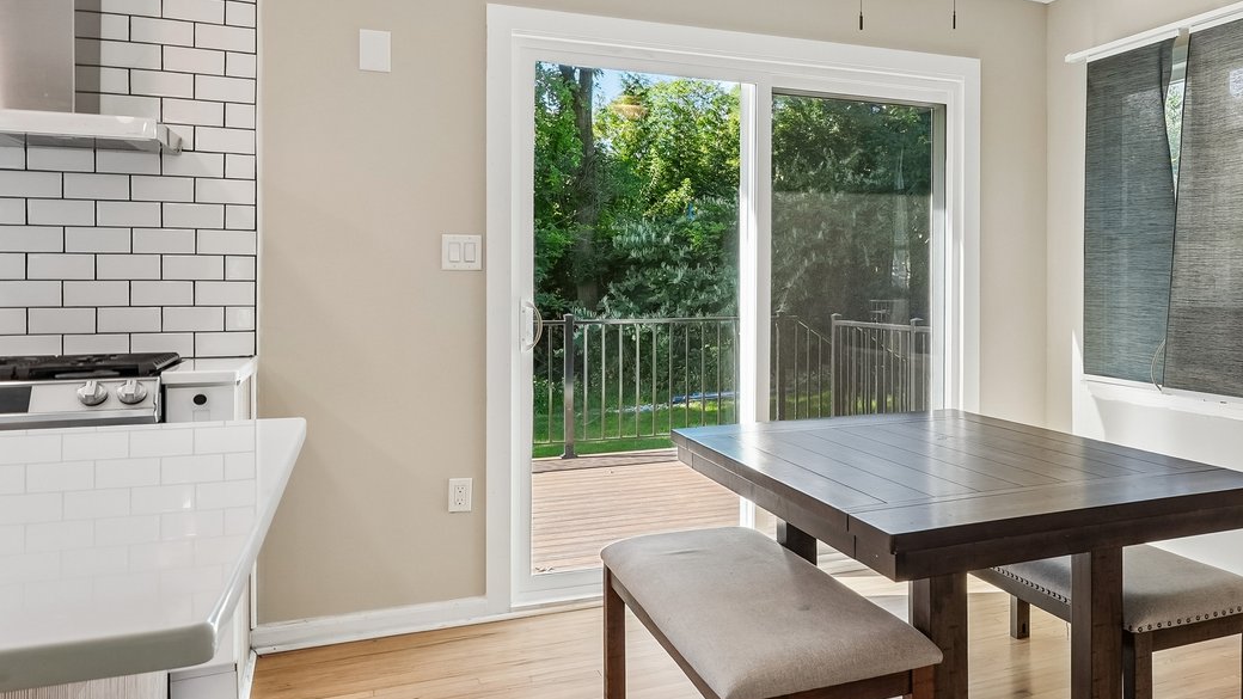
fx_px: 1122
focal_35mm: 34
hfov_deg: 53.0
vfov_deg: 34.5
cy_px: 280
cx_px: 1042
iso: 320
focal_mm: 16.5
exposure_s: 1/60
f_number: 9
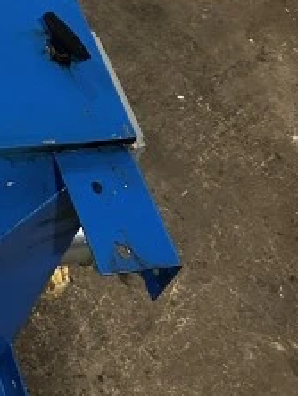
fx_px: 951
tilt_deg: -48.4
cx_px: -187
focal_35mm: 83
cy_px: 4
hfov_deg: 15.9
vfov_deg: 22.6
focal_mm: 6.86
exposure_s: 1/60
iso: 400
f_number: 1.78
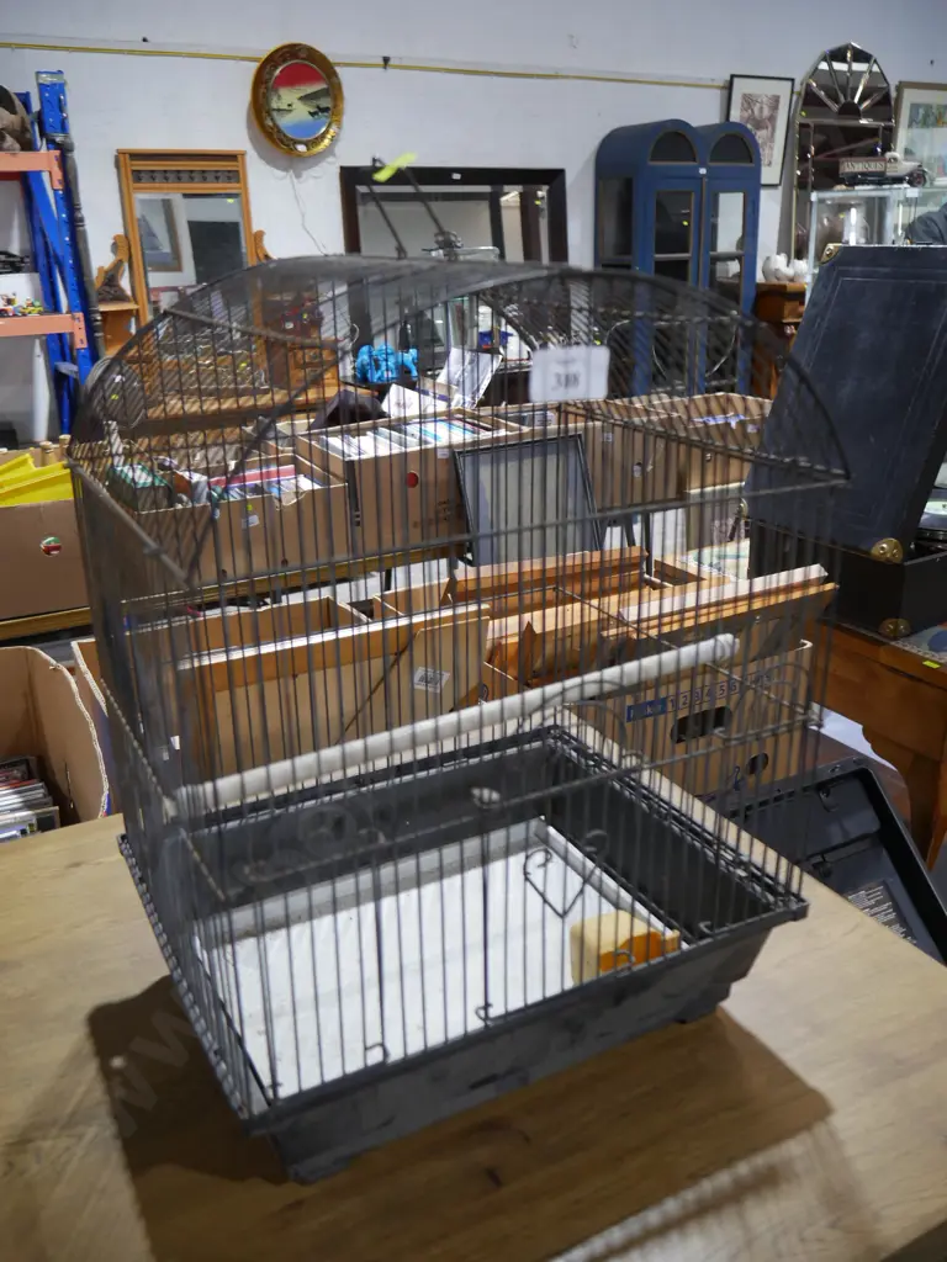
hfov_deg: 49.7
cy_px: 631
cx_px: 474
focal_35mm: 28
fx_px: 1021
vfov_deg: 63.4
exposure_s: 1/60
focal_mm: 14
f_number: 3.5
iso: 500
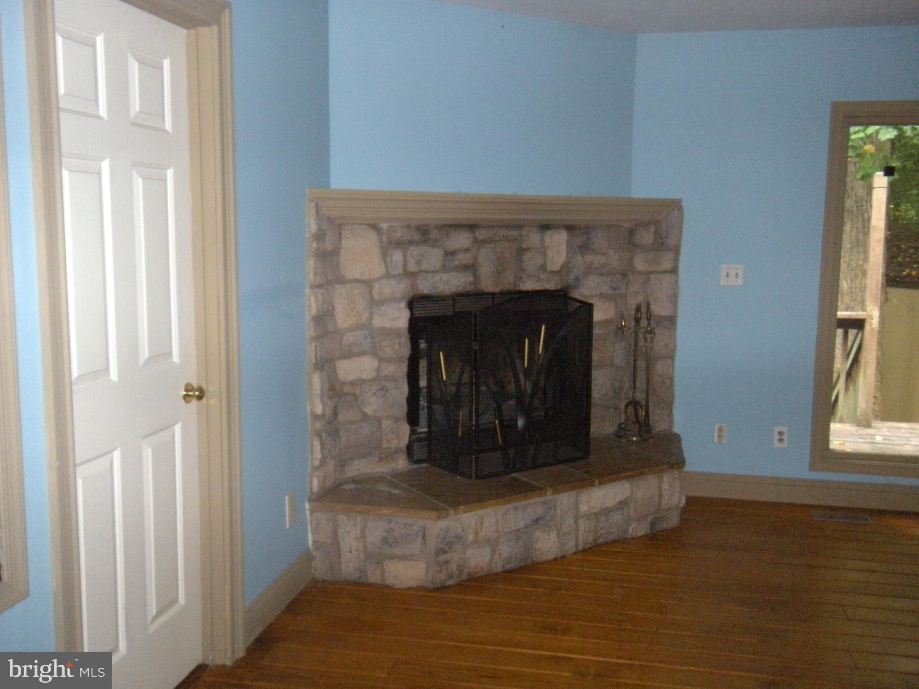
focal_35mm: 35
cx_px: 460
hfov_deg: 52.6
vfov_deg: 40.7
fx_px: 929
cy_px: 344
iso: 535
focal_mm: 5.9
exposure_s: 1/60
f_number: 3.8
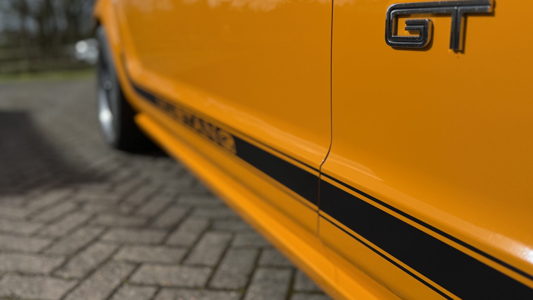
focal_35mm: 29
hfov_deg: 65.9
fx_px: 410
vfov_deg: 40.2
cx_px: 290
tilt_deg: -11.5
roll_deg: +1.5
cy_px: 140
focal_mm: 6.76
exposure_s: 1/7353
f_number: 1.78
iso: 80
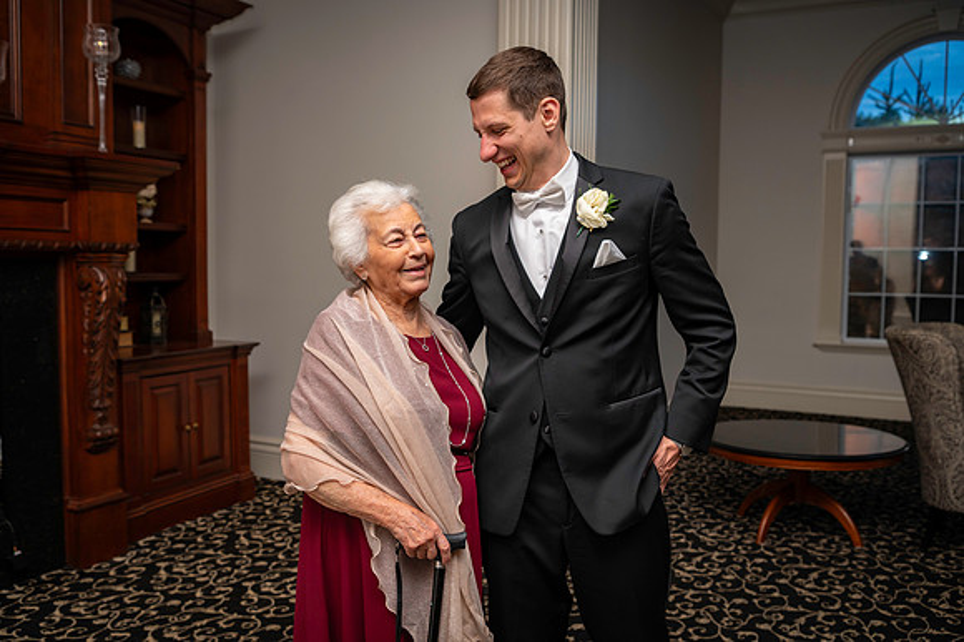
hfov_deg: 55.8
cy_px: 321
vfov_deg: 38.8
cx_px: 482
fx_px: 910
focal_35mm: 34
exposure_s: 1/125
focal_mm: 34
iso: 800
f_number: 4.5
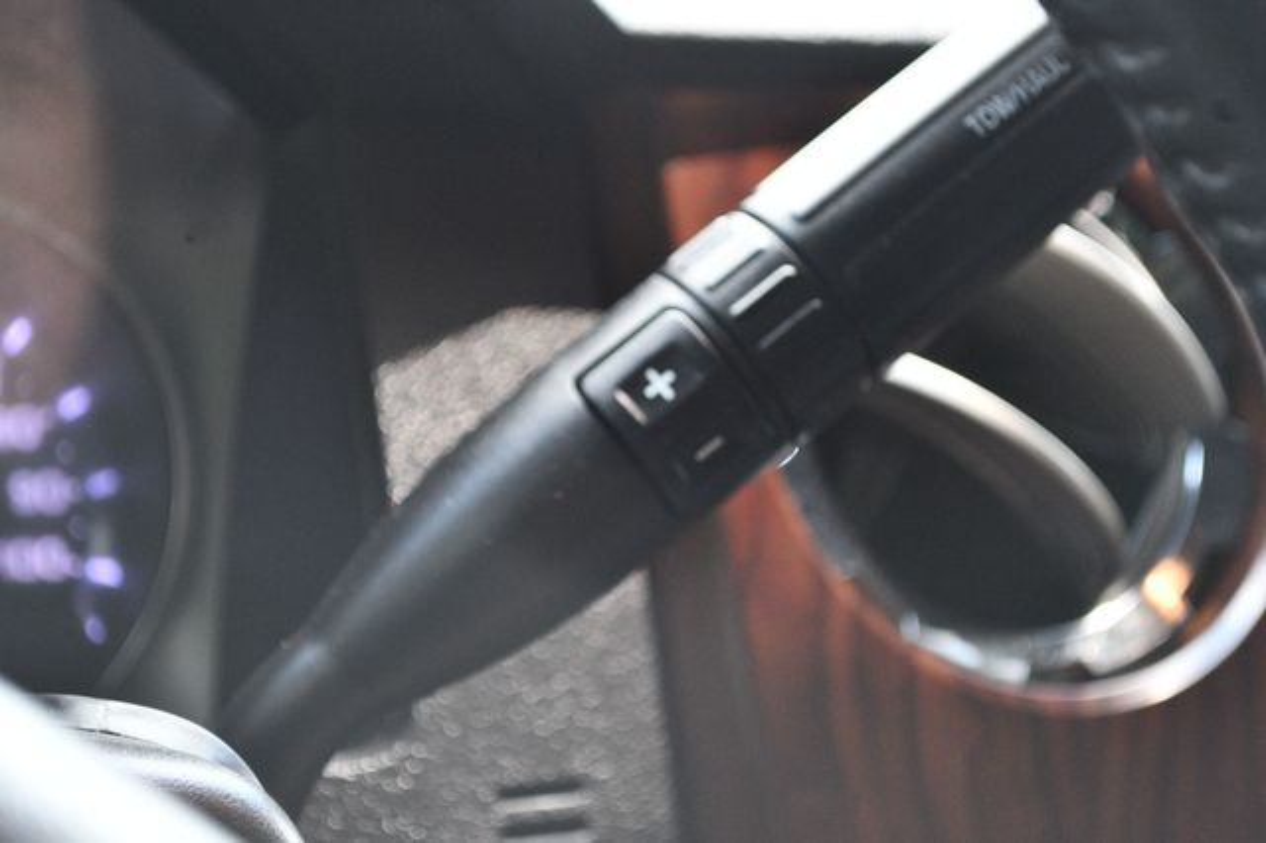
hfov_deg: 24.8
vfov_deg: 16.6
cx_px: 633
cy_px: 422
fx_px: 2882
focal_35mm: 82
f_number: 5.6
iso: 1400
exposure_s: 1/125
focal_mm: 55
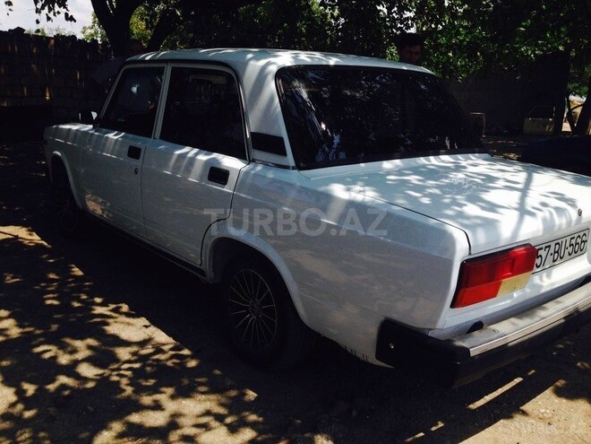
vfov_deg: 42.9
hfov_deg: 55.4
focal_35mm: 33
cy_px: 222
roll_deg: -1.2
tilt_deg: -13.9
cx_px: 296
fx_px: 563
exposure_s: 1/1938
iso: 50
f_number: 2.4
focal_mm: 4.12
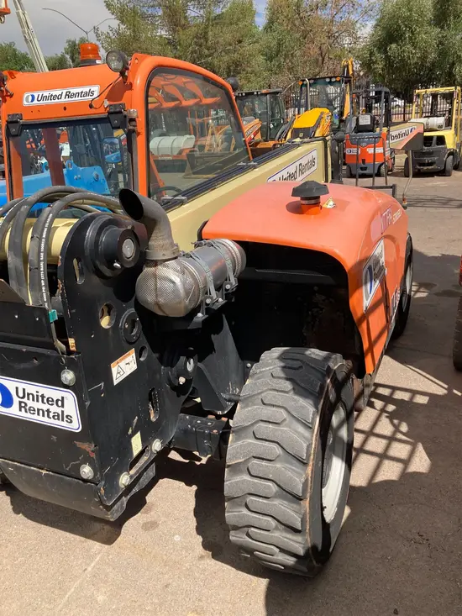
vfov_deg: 63.4
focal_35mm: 28
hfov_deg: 49.8
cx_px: 231
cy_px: 308
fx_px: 498
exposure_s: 1/1656
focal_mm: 3.99
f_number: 1.8
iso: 20
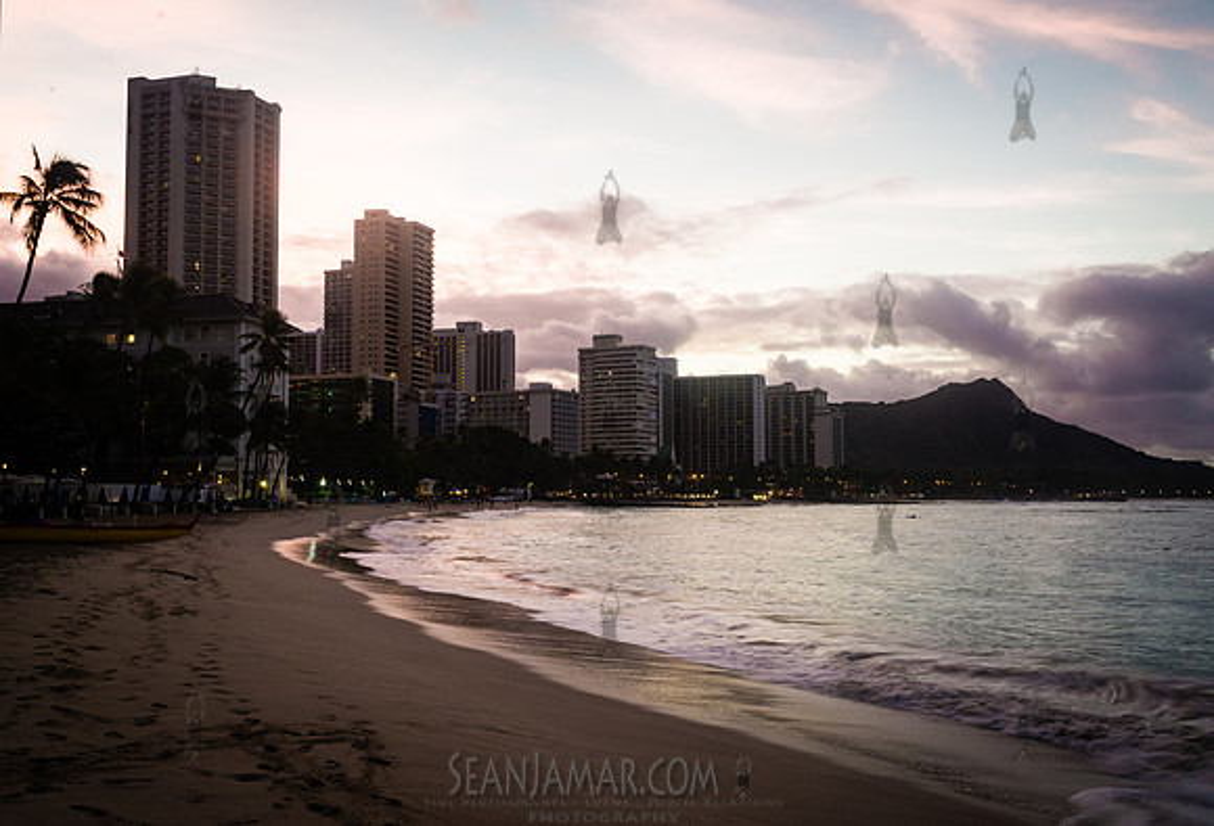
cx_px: 595
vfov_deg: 37.6
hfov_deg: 53.1
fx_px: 1216
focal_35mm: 36
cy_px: 413
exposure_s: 1/5
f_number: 14
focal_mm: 35
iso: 1600
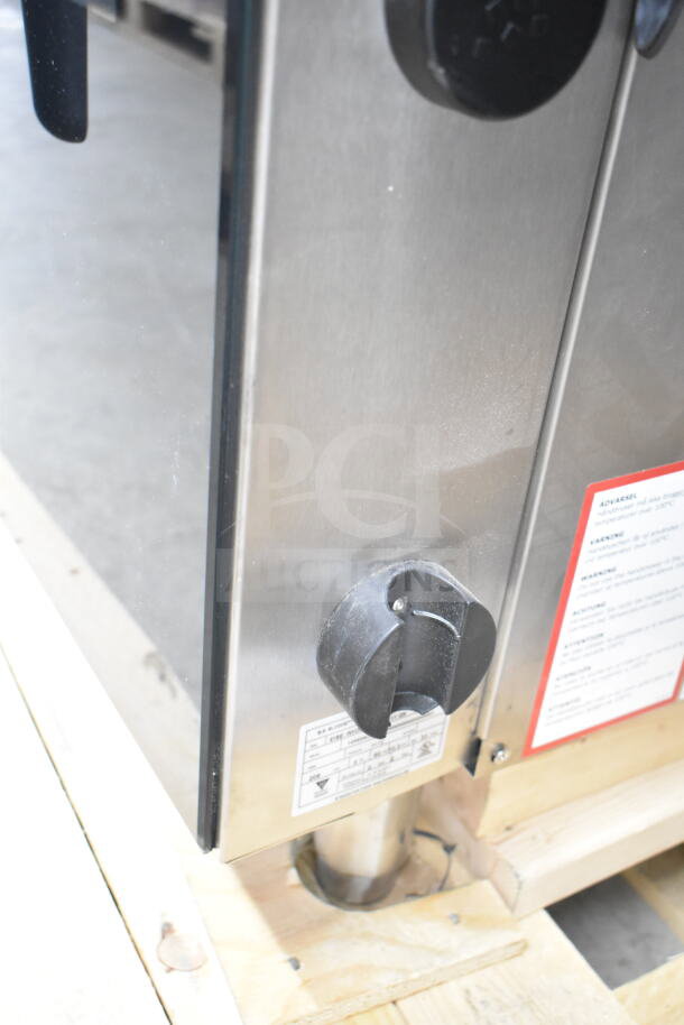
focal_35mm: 39
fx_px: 1111
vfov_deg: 49.5
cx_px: 342
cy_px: 512
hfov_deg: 34.2
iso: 4500
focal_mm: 26
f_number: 4
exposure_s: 1/40
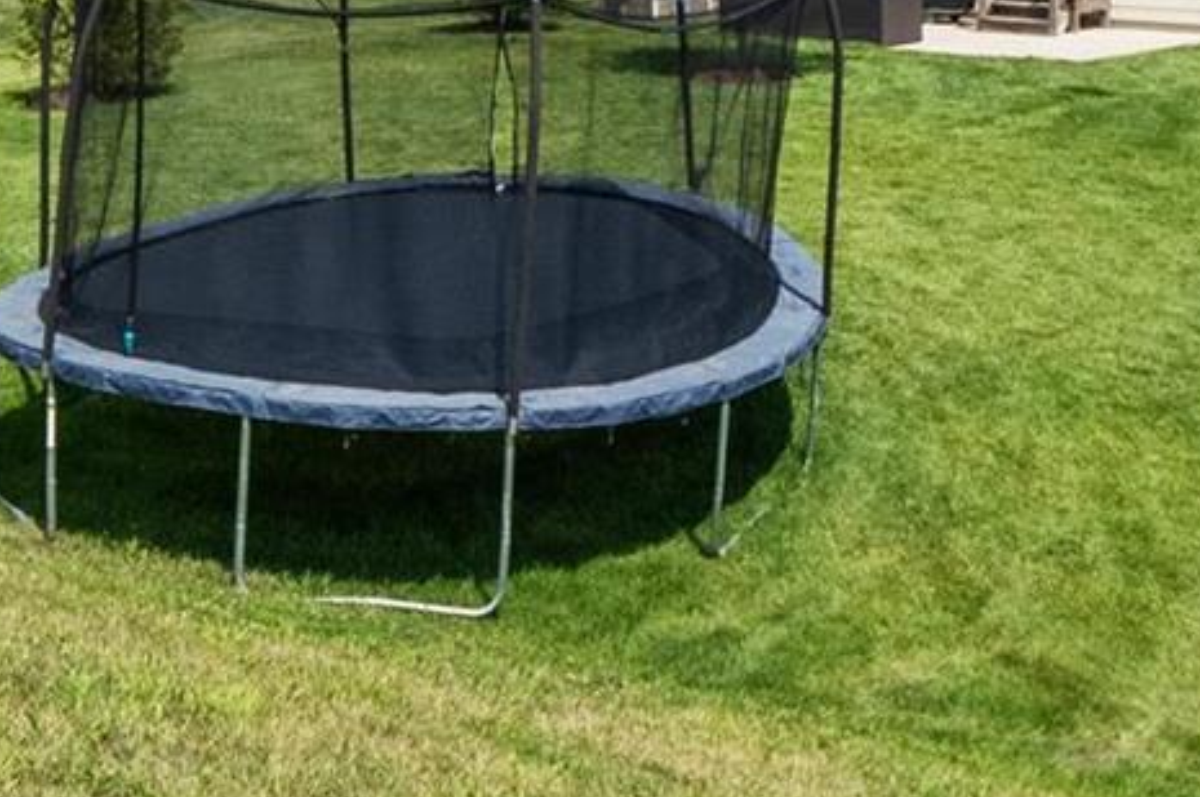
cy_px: -116
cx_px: 619
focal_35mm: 62
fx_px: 2064
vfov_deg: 20.7
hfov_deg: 32.4
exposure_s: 1/1250
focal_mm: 9
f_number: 8
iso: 400
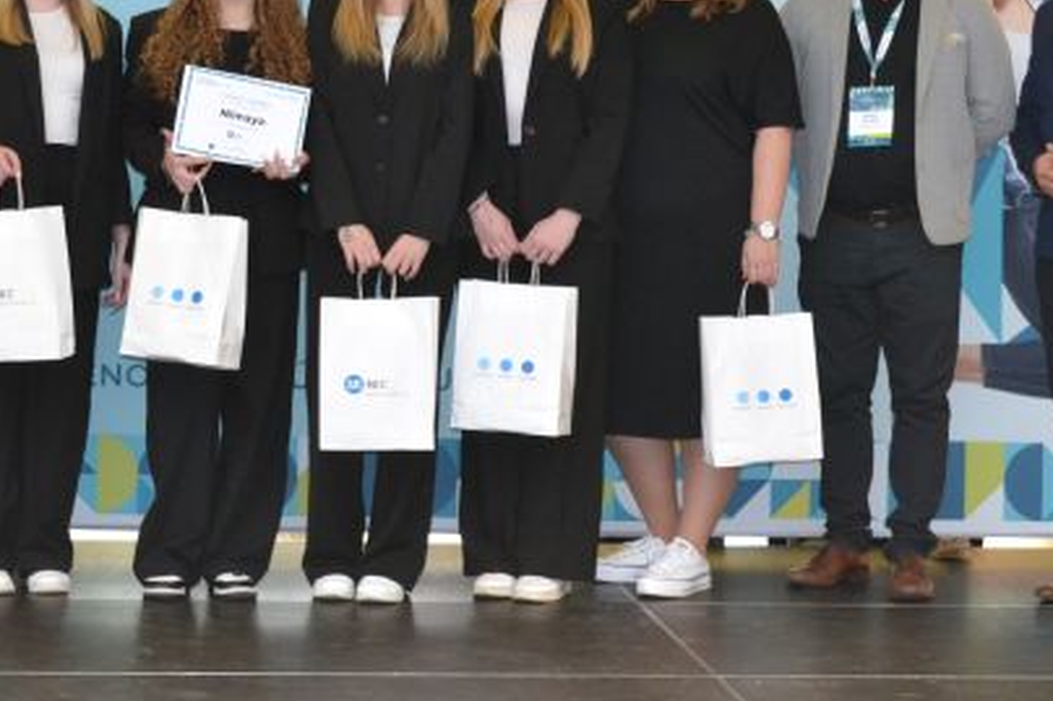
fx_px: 2777
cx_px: 331
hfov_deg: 21.4
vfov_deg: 14.4
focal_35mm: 95
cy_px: 228
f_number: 4.8
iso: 2200
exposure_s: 1/60
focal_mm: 32
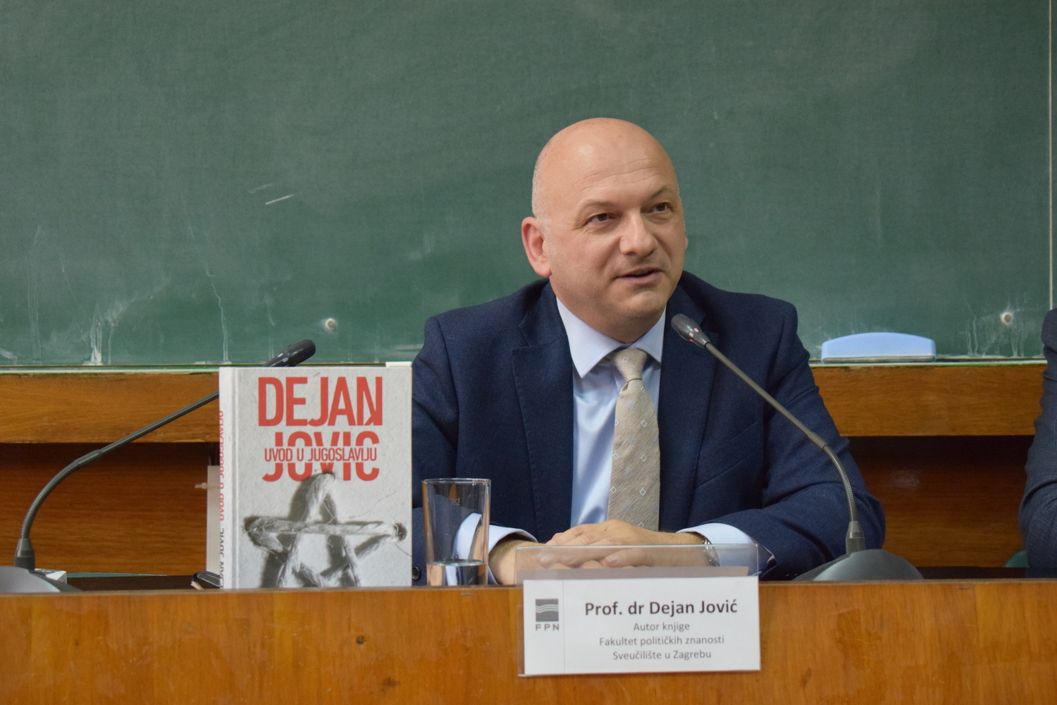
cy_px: 352
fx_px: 2422
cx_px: 528
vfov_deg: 16.6
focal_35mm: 82
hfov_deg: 24.6
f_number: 5.6
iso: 2500
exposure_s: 1/60
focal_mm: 55
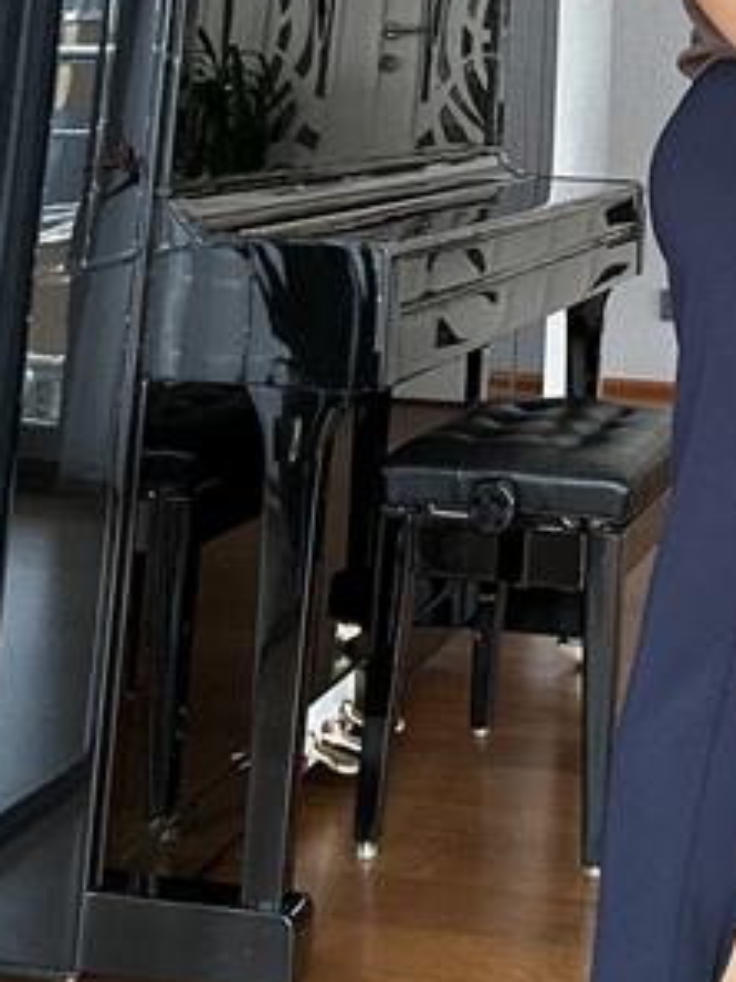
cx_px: 653
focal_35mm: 54
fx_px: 1531
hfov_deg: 26.2
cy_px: 151
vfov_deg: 34.1
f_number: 1.9
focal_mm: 2.69
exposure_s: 1/87
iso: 80
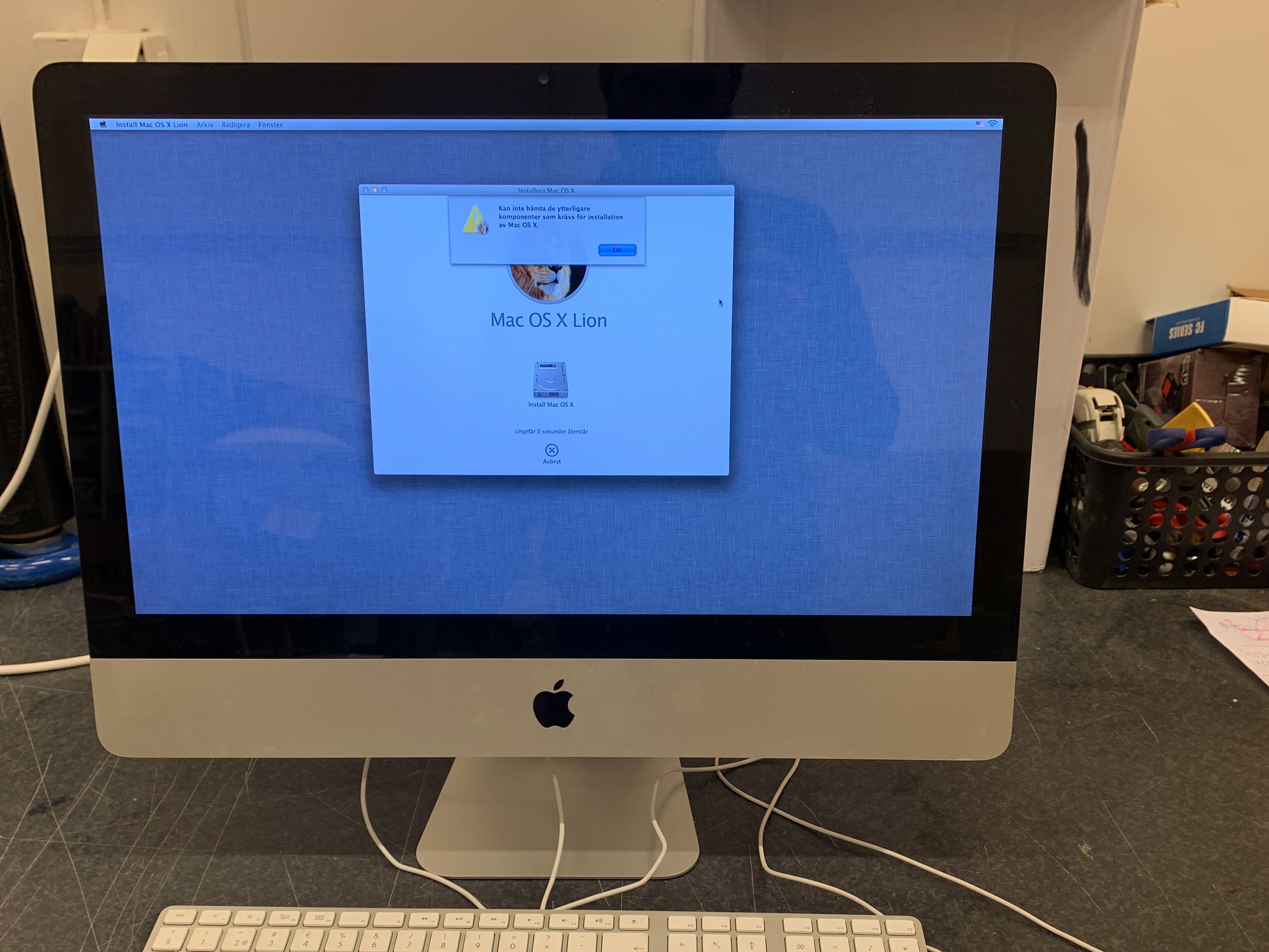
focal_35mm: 33
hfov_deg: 55.3
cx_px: 641
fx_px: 1210
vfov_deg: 42.8
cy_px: 568
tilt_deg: -25.6
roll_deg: +0.4
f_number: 1.8
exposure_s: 1/50
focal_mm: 4.25
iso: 50
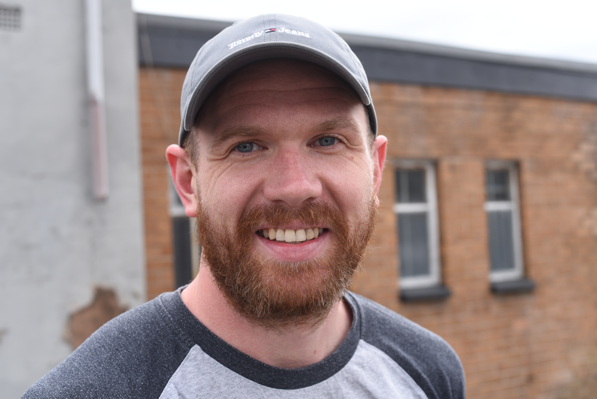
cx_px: 298
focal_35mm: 50
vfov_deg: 27.0
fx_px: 829
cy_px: 200
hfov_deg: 39.6
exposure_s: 1/160
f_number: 6.3
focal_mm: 50
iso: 200
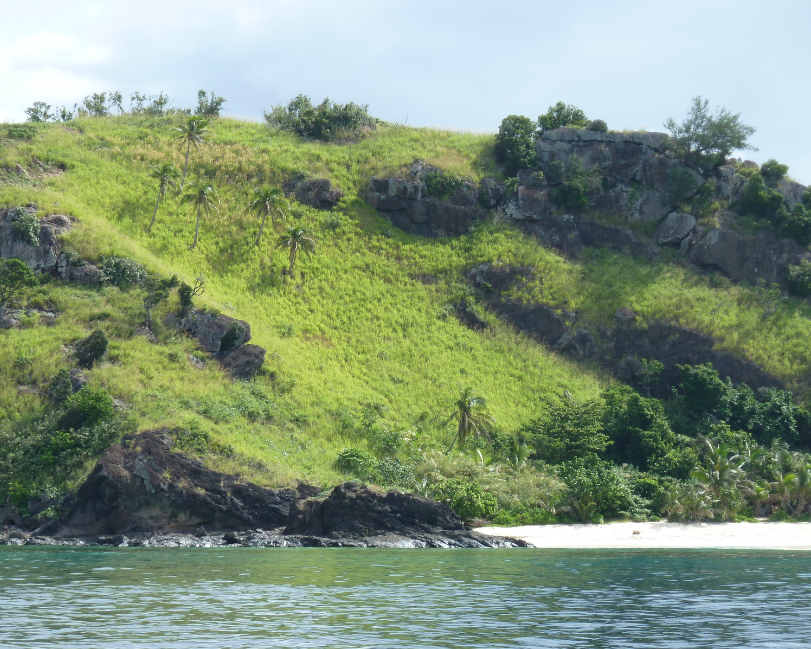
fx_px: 3433
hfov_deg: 13.5
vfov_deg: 10.8
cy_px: 325
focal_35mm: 143
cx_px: 411
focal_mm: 22.5
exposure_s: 1/400
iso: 125
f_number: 4.5
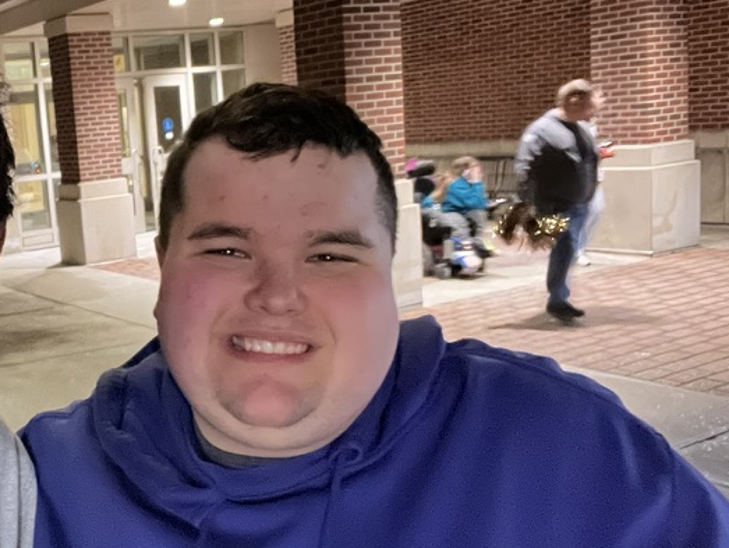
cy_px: 266
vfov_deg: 32.2
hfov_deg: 39.4
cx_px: 92
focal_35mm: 45
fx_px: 948
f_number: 2.2
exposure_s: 1/15
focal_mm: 2.71
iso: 1600
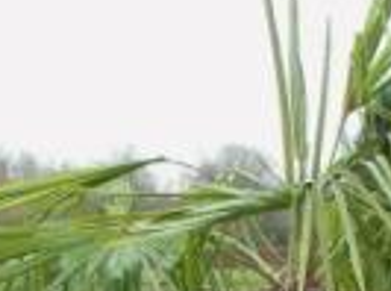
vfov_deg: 14.4
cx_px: 259
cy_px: 376
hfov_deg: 20.0
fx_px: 1104
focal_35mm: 98
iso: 80
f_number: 3.4
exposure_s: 1/100
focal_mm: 5.2
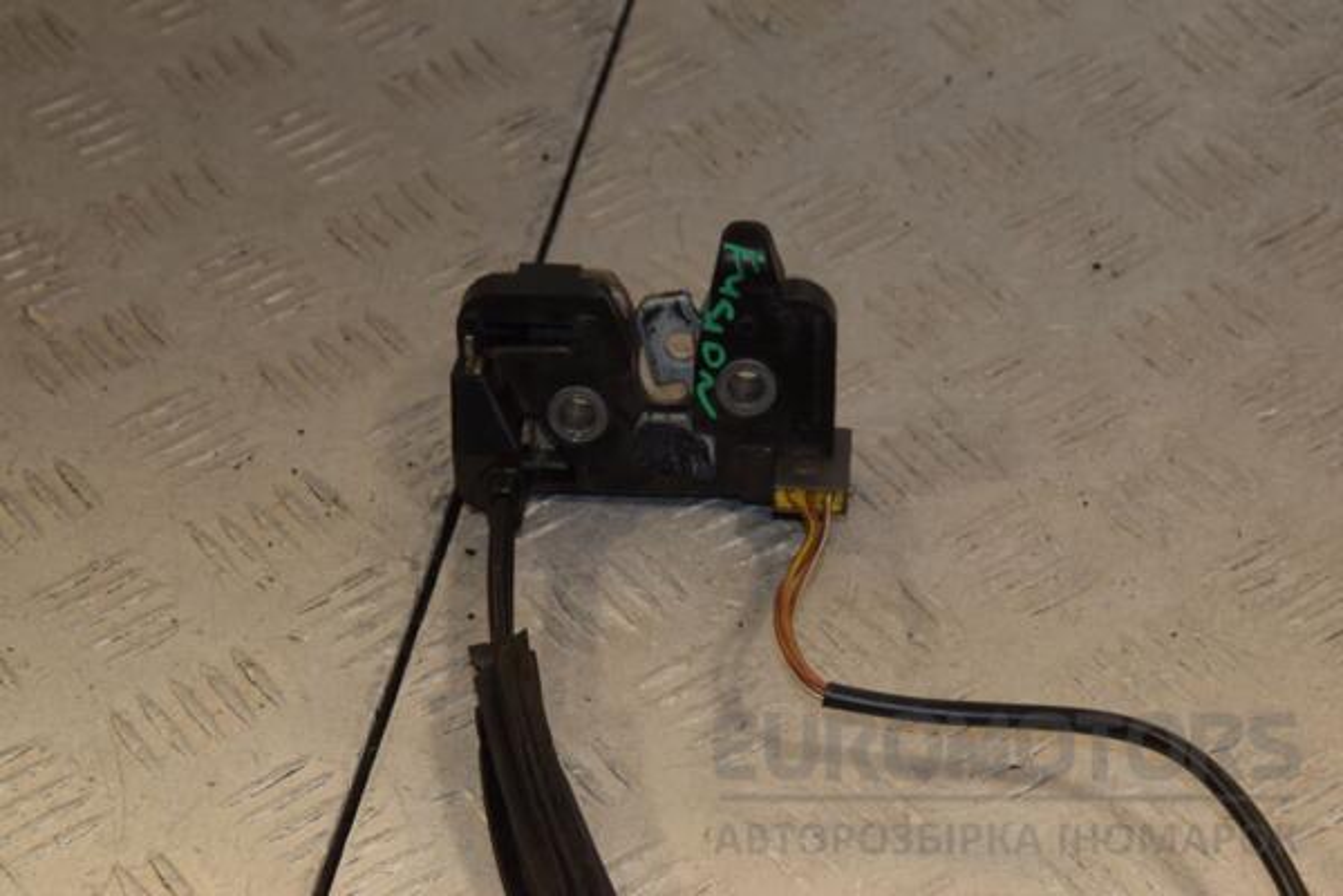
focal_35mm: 99
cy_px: 448
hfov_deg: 20.6
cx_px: 672
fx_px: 3693
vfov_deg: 13.8
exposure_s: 1/200
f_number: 9
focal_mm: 66
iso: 800
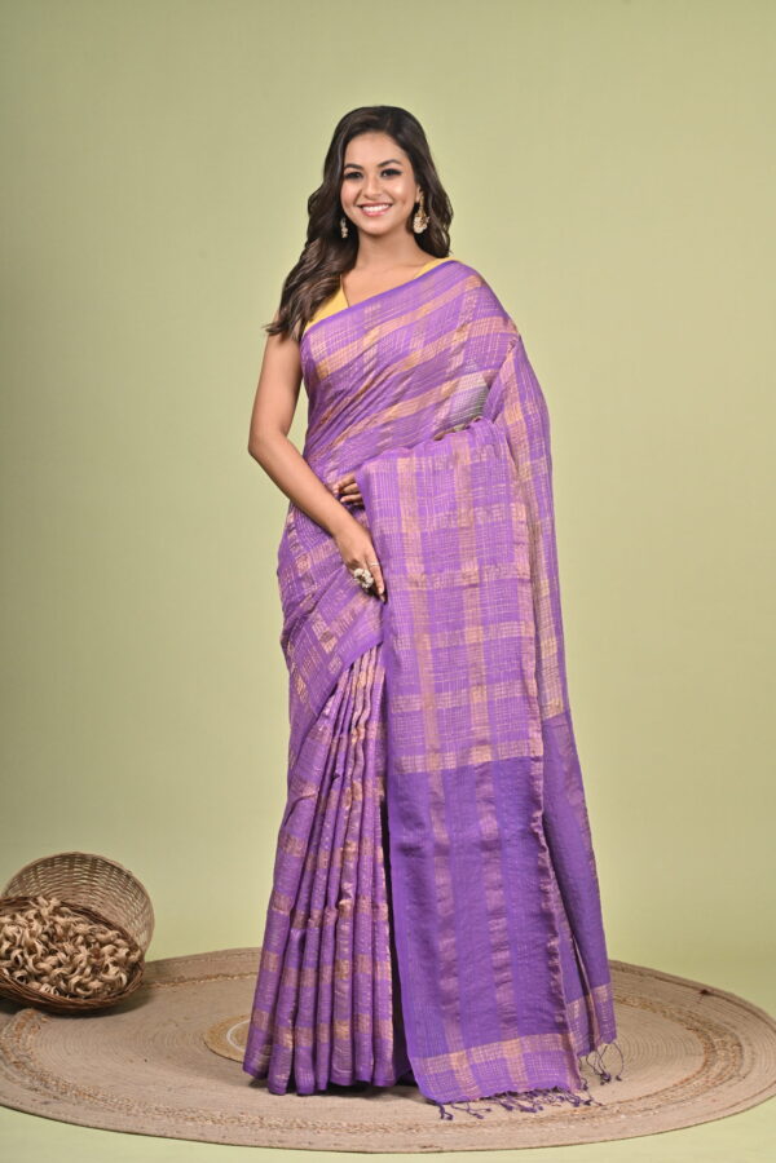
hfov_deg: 16.1
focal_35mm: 85
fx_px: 2748
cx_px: 388
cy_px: 582
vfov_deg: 23.9
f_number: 9
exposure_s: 1/160
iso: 400
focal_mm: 85
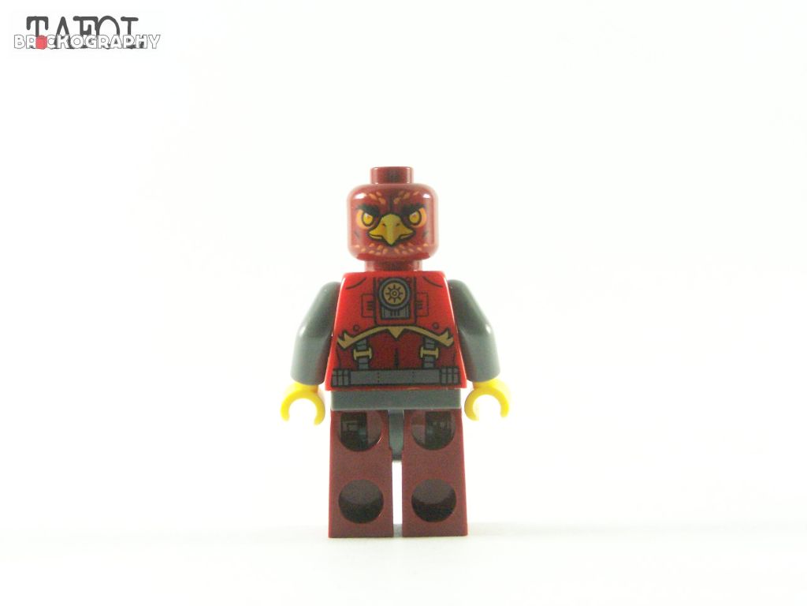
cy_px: 303
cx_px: 404
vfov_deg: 21.3
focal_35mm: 69
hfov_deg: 28.2
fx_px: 1609
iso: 400
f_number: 4
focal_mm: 11.5
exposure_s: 1/60
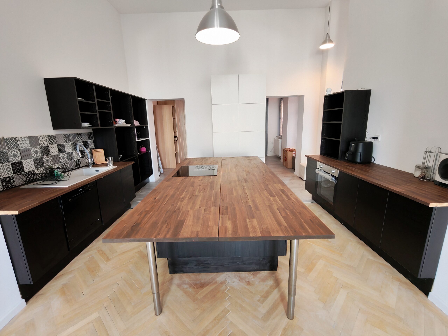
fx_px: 207
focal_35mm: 16
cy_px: 168
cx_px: 224
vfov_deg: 78.1
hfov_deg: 94.5
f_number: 2.2
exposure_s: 1/33
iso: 125
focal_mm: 1.96
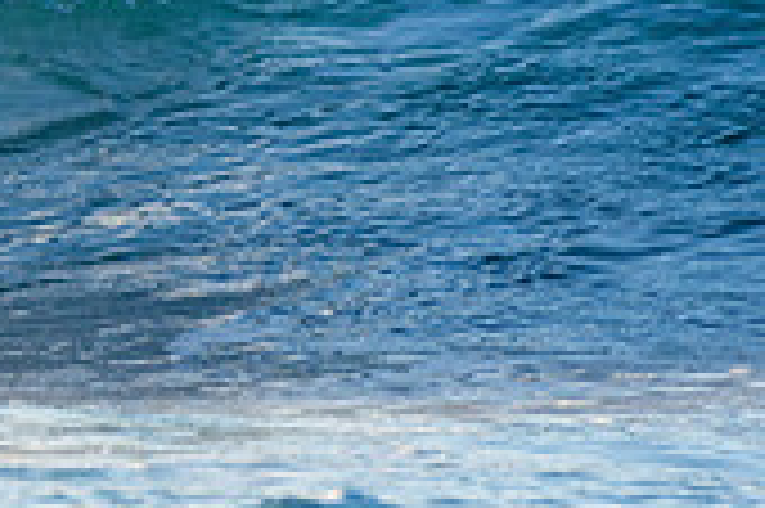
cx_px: -414
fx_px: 54304
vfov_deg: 0.5
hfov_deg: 0.8
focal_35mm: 2558
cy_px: -339
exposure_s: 1/1250
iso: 400
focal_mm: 500
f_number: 5.6
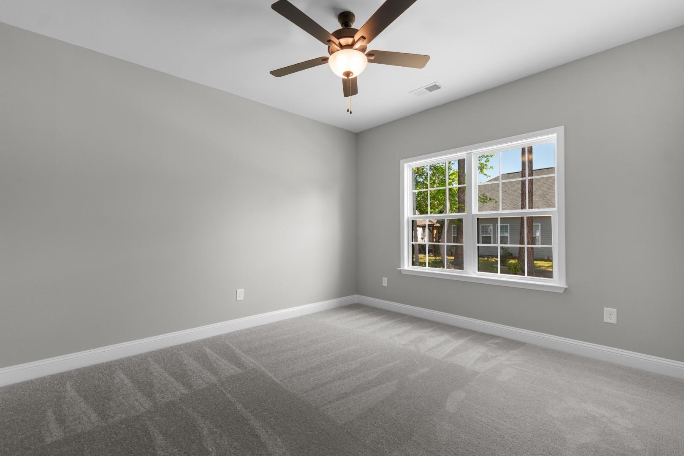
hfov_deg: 100.4
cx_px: 342
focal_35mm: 15
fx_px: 285
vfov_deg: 77.3
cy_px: 228
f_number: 4.5
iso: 100
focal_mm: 10
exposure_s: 1/30
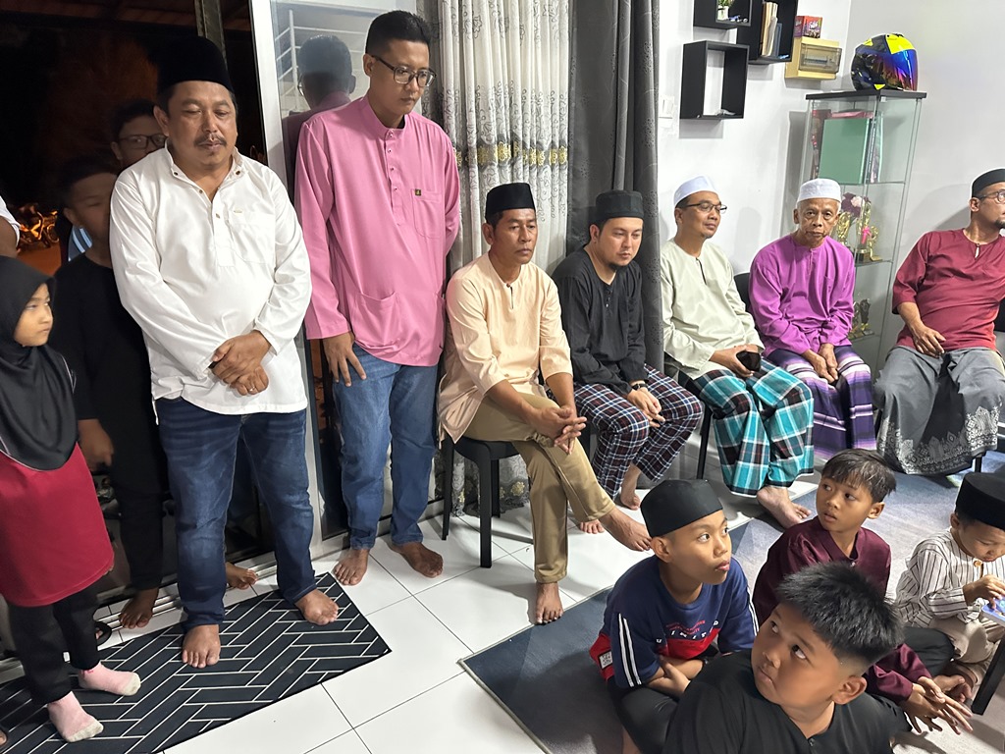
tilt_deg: -15.6
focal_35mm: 24
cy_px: 377
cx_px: 502
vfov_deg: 56.8
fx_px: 697
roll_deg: +0.8
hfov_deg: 71.6
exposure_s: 1/33
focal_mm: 6.86
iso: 640
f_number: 1.78
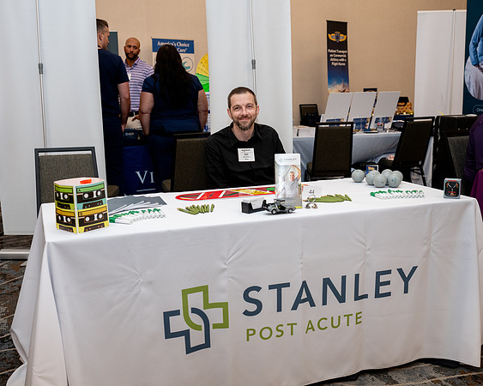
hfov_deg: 46.4
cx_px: 242
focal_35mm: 39
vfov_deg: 37.8
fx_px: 563
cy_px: 193
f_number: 4
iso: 2000
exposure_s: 1/320
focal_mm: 35
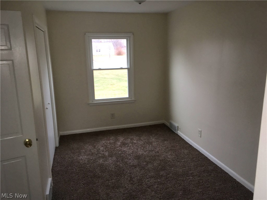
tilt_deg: -14.4
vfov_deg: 48.2
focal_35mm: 29
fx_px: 224
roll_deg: +2.3
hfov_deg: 61.7
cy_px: 100
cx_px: 134
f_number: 2.2
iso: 32
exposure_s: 1/30
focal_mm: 4.15
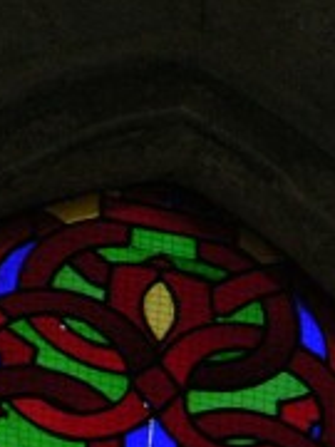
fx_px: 15433
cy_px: 785
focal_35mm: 1196
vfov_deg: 1.7
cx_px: 181
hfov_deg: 1.2
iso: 200
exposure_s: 1/253
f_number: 4.2
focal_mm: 71.2
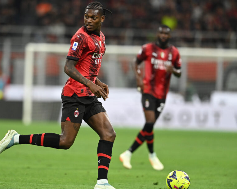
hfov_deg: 3.8
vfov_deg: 3.1
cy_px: 94
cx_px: 83
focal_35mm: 503
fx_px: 3528
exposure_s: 1/1600
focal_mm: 400
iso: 3200
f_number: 3.5
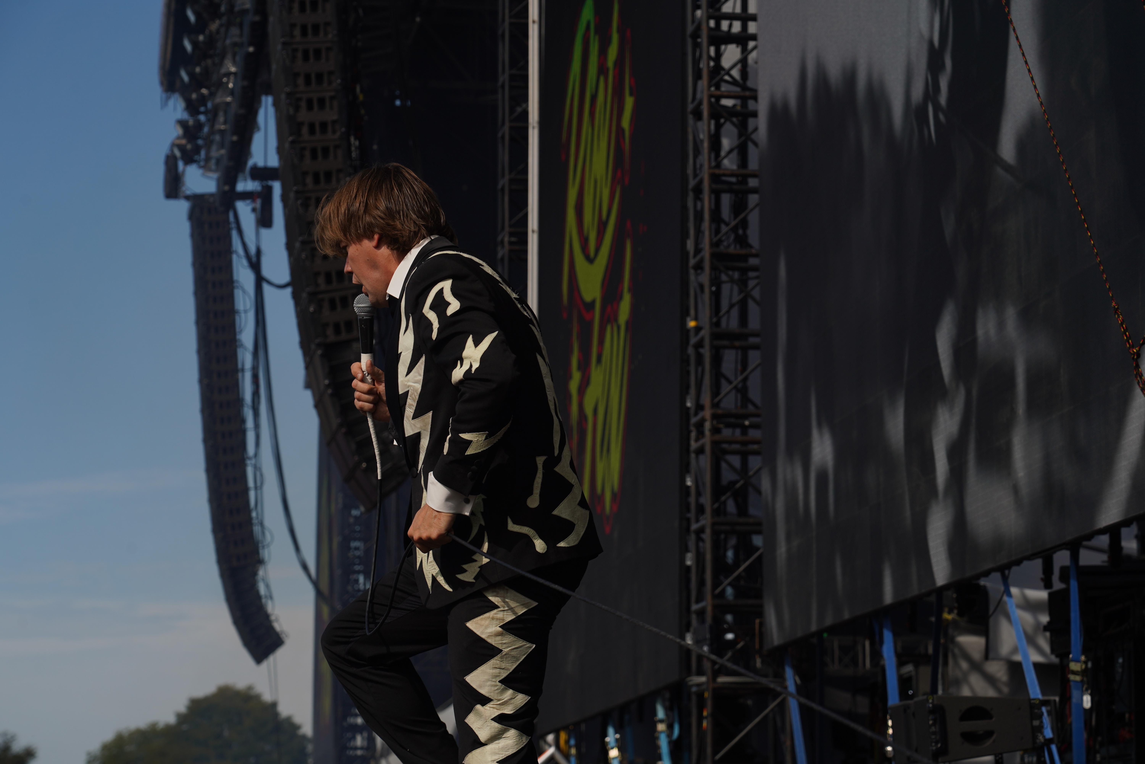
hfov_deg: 19.5
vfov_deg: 13.0
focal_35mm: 105
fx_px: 3339
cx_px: 572
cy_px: 382
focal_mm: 105
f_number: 8
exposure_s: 1/500
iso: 100
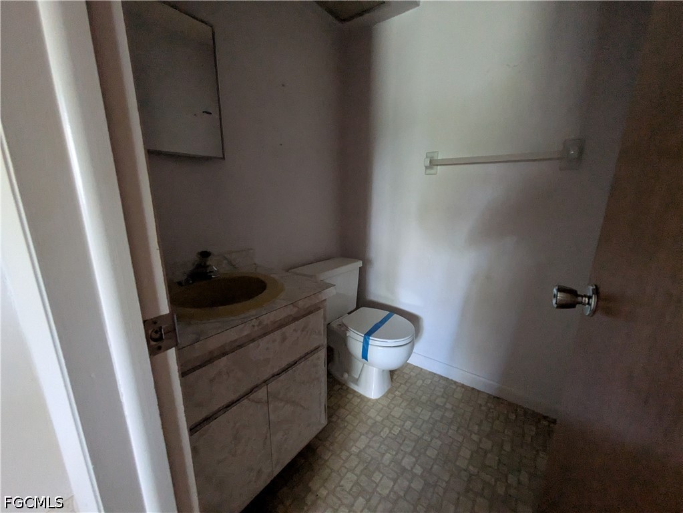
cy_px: 256
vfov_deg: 85.7
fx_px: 276
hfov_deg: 102.0
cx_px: 342
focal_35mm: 14
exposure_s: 1/24
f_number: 2.2
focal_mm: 1.83
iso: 1320
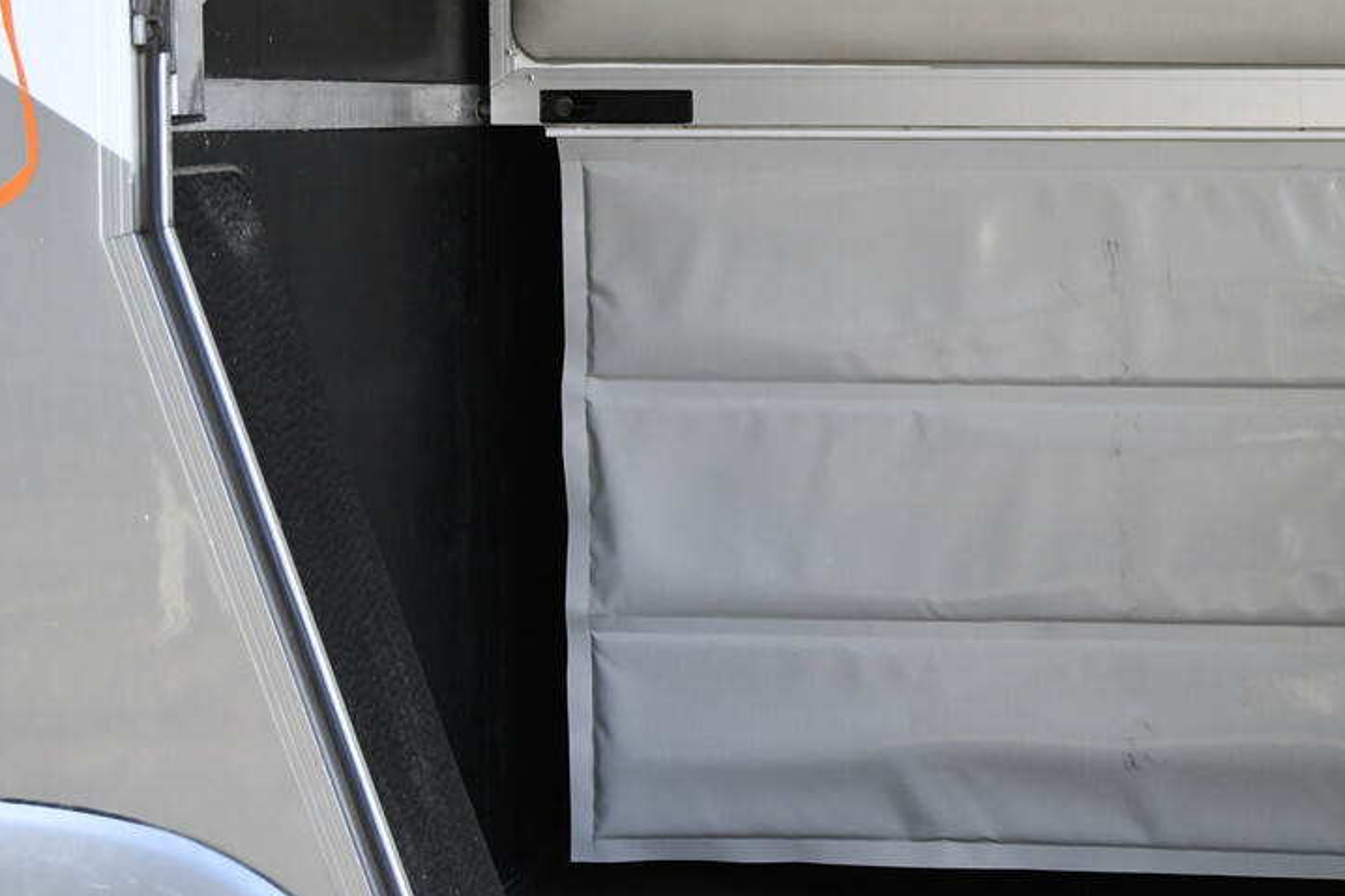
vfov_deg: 17.5
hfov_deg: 25.5
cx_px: 1091
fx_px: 2913
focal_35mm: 78
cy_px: 367
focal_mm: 35
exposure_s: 1/320
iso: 1000
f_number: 2.8
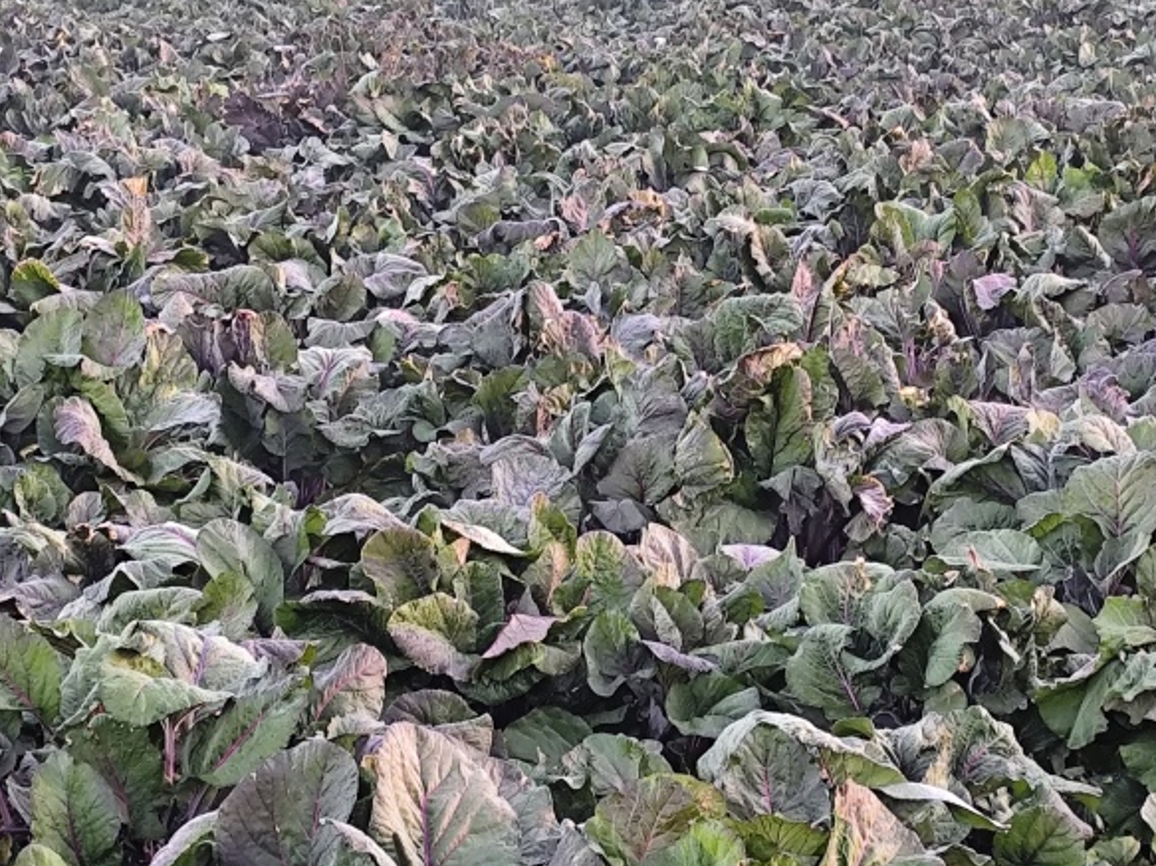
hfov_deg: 16.7
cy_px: 347
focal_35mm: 118
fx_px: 3940
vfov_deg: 12.5
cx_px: 771
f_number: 1.65
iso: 320
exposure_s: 1/50
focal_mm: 6.19
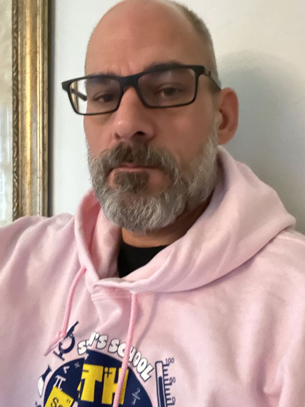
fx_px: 353
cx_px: 152
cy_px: 204
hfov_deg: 46.8
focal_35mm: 30
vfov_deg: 60.0
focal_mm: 2.71
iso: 2000
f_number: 2.2
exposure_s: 1/15
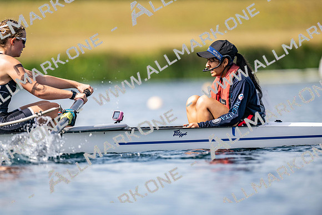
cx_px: 161
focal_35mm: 600
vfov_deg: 2.3
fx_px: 5368
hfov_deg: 3.4
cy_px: 108
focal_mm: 600
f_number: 4
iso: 180
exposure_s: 1/2500
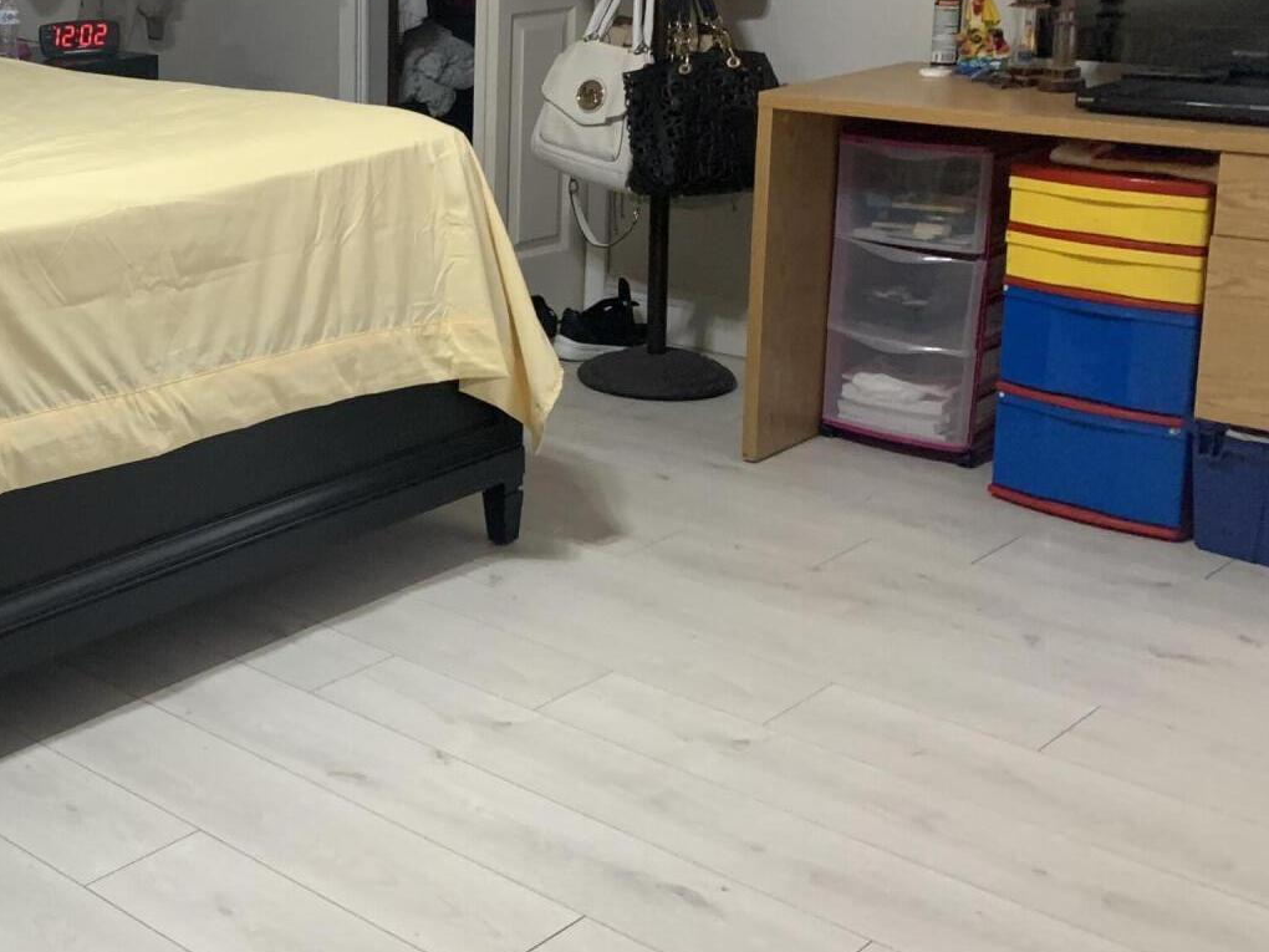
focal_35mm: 51
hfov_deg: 35.0
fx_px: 1870
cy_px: 241
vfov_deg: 28.2
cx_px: 86
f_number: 1.8
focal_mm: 4.25
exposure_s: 1/60
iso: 250
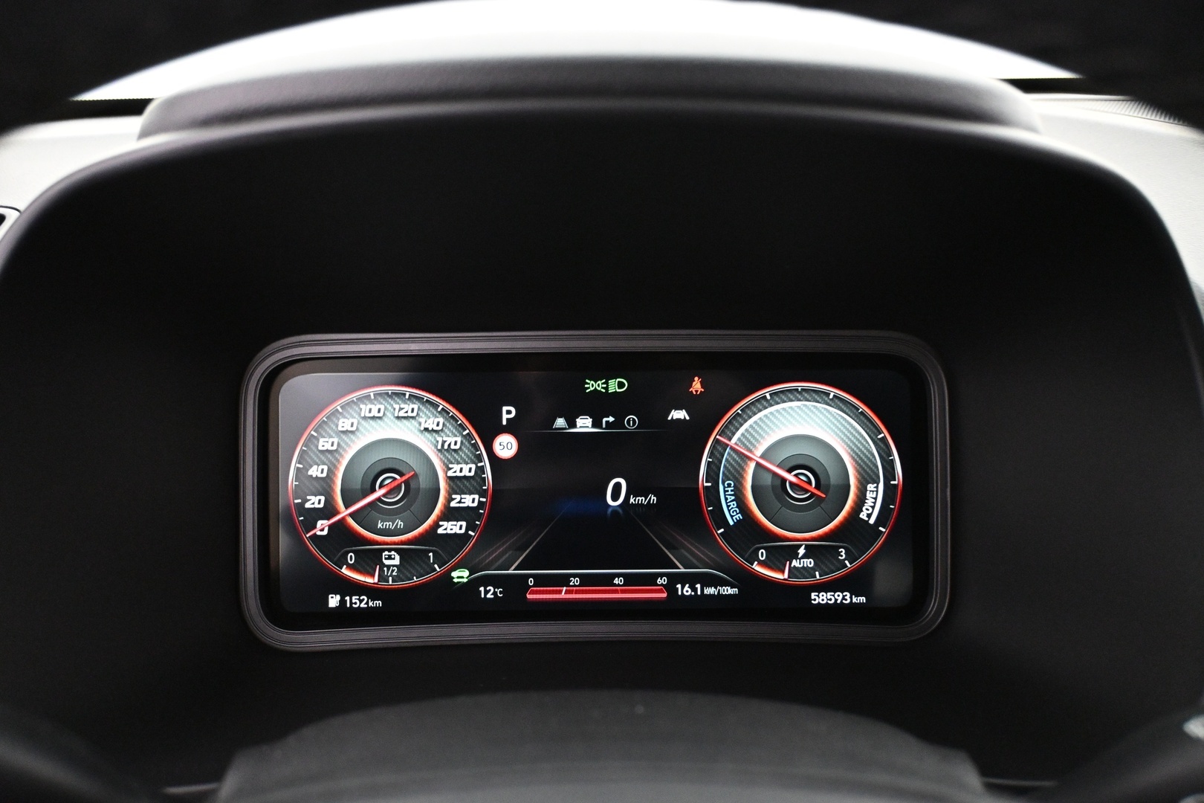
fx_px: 978
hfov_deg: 63.2
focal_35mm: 29
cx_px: 602
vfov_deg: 44.6
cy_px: 402
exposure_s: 1/20
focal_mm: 19.5
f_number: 3.8
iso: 4000
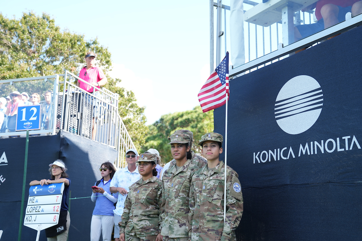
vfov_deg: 29.2
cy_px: 120
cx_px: 181
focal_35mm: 46
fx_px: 463
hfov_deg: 42.7
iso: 320
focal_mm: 46
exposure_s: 1/320
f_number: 4.5
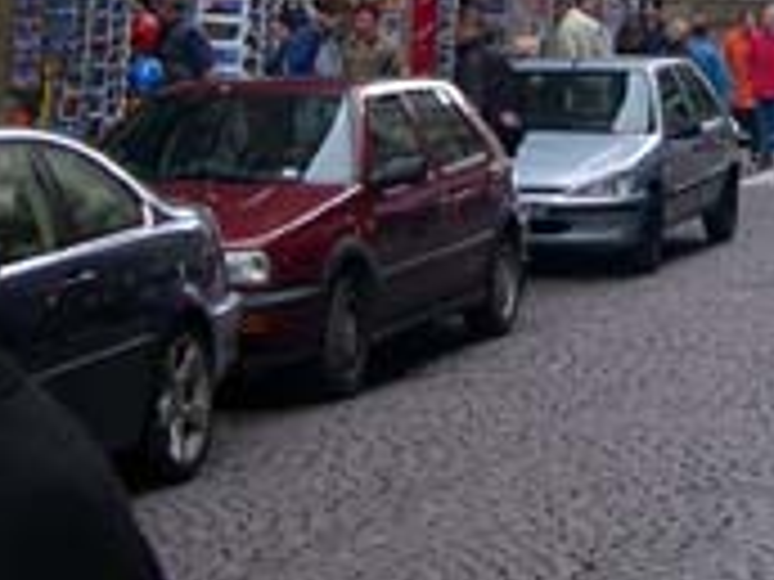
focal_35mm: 120
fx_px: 2683
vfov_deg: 12.0
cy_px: -153
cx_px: 826
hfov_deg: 16.0
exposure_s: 1/138
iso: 100
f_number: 2.8
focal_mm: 8
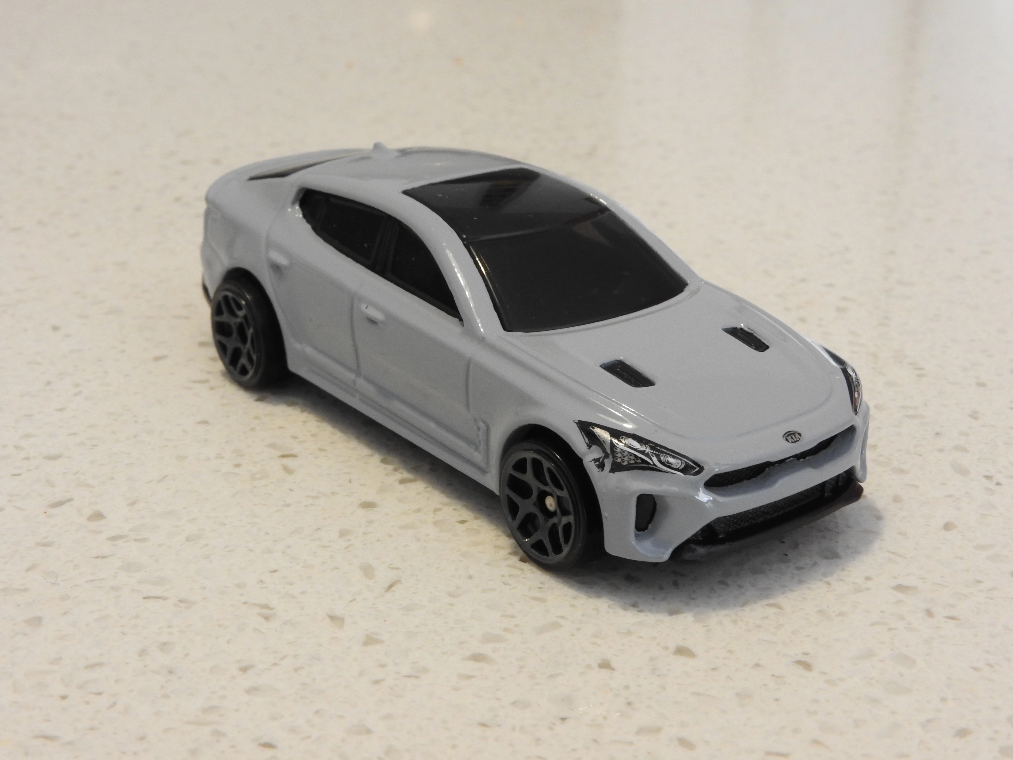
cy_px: 380
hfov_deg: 32.2
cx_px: 506
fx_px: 1756
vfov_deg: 24.4
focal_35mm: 60
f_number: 7.6
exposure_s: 1/8
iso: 400
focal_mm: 10.7
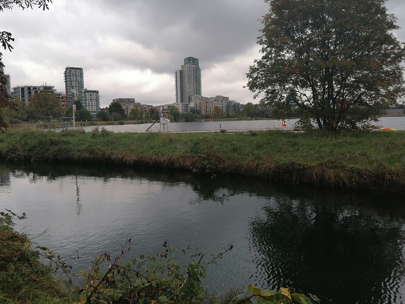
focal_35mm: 29
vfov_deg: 48.2
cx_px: 193
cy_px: 136
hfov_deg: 61.6
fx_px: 339
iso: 50
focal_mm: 5.3
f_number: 1.8
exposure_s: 1/347
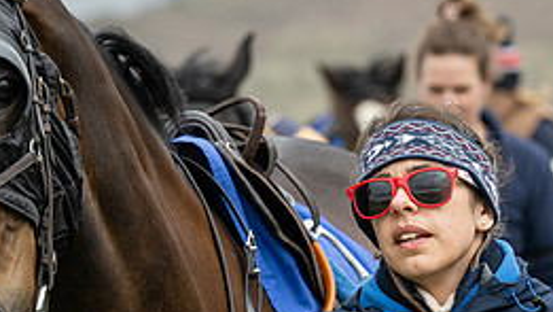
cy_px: 293
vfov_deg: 3.2
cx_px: 234
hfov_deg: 5.7
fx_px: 5574
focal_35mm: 380
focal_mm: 140
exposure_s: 1/1000
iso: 400
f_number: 5
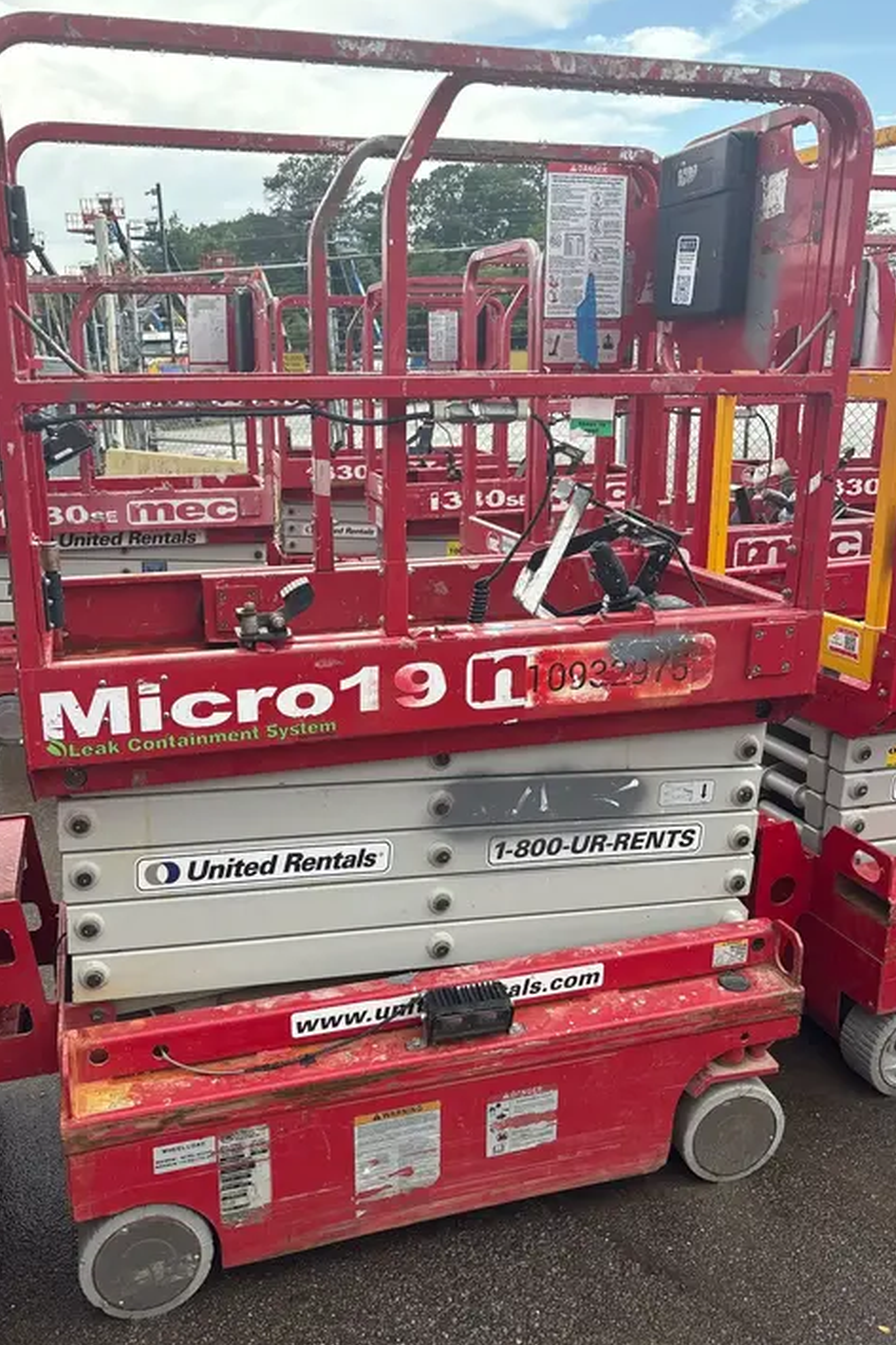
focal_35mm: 28
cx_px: 397
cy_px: 654
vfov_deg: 65.5
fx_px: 1045
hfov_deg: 46.3
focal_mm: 5.96
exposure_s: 1/791
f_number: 1.6
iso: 50
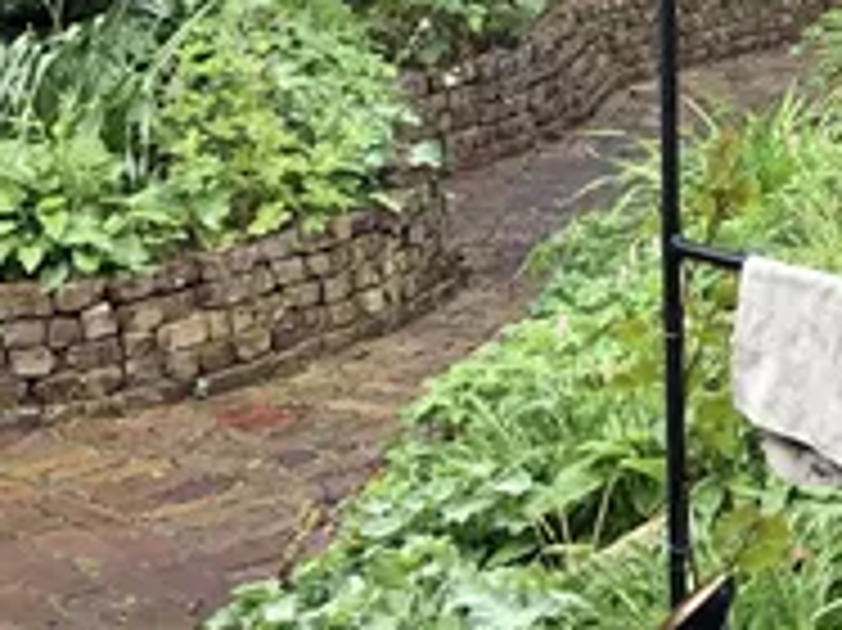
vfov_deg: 11.6
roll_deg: -1.9
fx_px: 2917
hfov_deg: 13.9
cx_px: 1693
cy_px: -432
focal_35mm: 120
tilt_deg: -1.9
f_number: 1.8
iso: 20
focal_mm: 3.99
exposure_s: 1/129
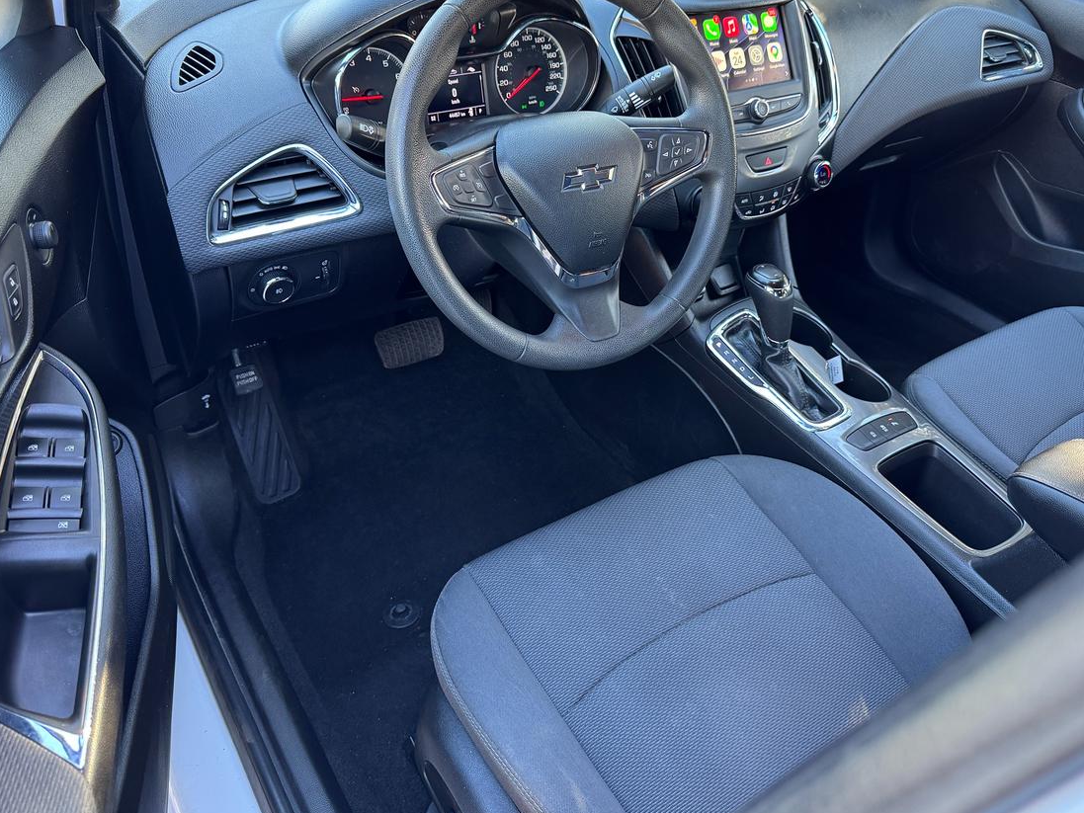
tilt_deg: -36.4
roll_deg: -4.3
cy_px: 362
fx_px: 877
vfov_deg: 49.7
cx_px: 579
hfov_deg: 63.4
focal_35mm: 28
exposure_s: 1/60
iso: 250
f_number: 1.78
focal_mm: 6.76
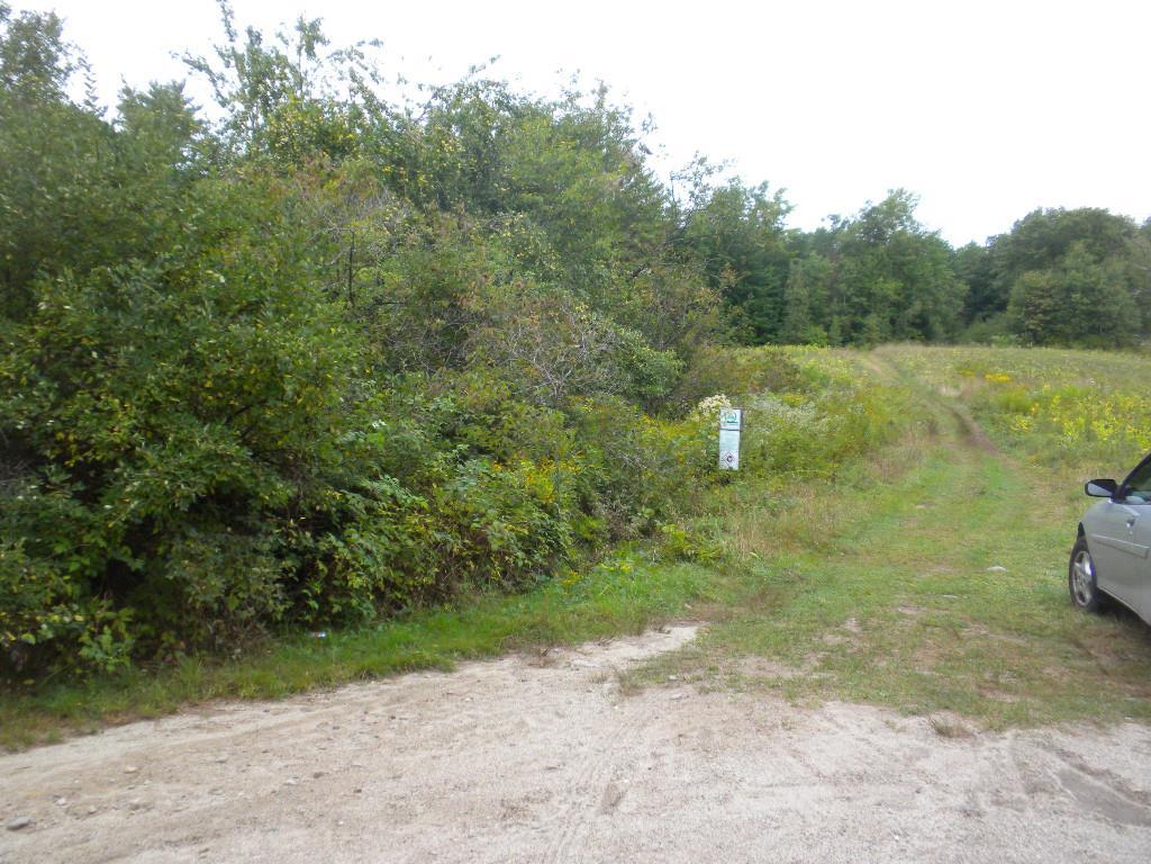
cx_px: 576
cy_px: 432
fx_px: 1230
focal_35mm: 37
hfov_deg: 50.1
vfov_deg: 38.7
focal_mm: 6.6
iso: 171
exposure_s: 1/440
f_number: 3.5
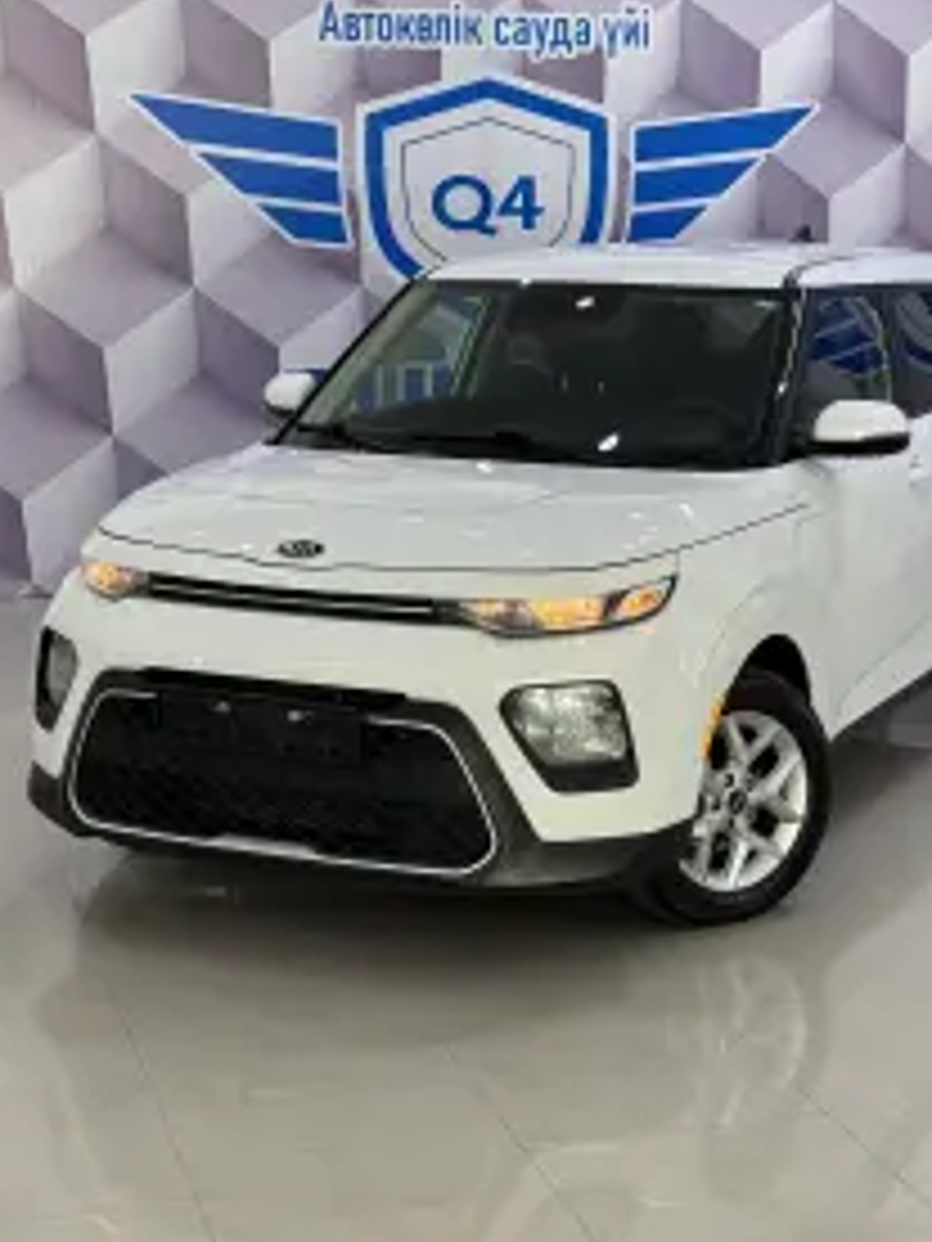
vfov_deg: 29.8
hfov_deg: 22.5
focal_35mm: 65
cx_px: 585
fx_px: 2333
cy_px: 574
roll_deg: +0.0
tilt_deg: -9.3
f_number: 1.78
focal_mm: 6.76
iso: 50
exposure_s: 1/50
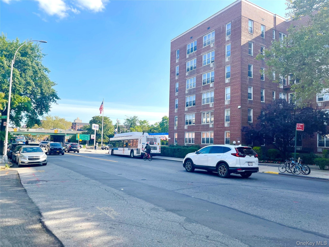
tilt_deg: +4.1
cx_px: 164
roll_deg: -1.3
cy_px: 124
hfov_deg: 67.3
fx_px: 247
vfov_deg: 53.1
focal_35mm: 26
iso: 32
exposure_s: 1/1976
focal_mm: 5.1
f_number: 1.6
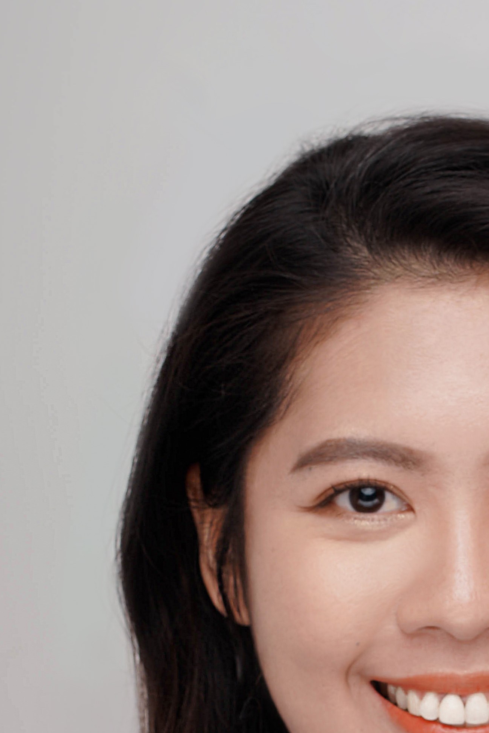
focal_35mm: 254
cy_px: 862
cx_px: 438
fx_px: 5173
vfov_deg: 8.0
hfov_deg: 5.4
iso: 125
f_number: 9
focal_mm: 85
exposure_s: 1/250
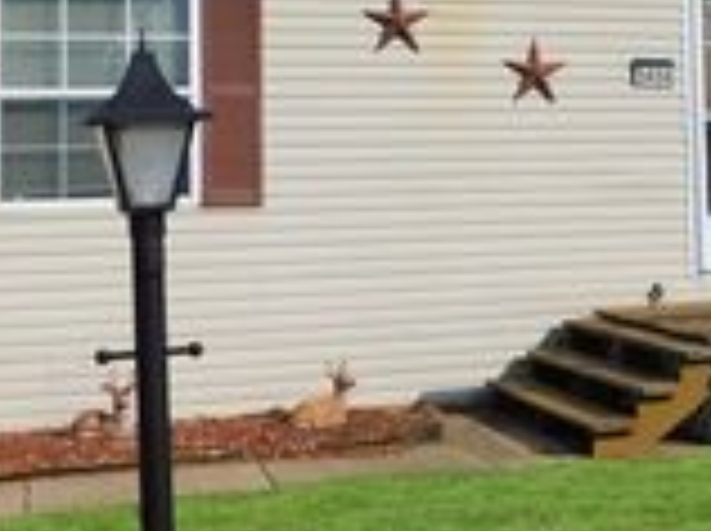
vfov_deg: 19.8
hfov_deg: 26.2
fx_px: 1497
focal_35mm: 73
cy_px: 79
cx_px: 580
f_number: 6
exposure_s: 1/1250
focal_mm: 4
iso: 125
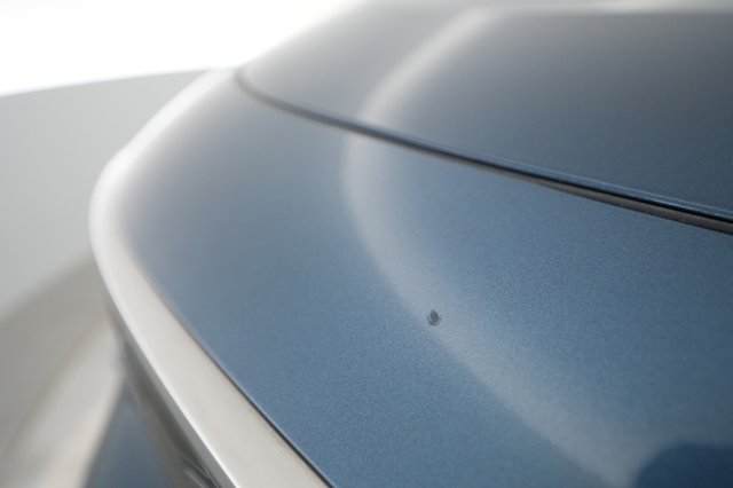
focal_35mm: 25
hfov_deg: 71.5
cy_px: 244
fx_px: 509
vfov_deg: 51.2
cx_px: 366
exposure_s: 1/100
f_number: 4.5
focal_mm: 25
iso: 2500
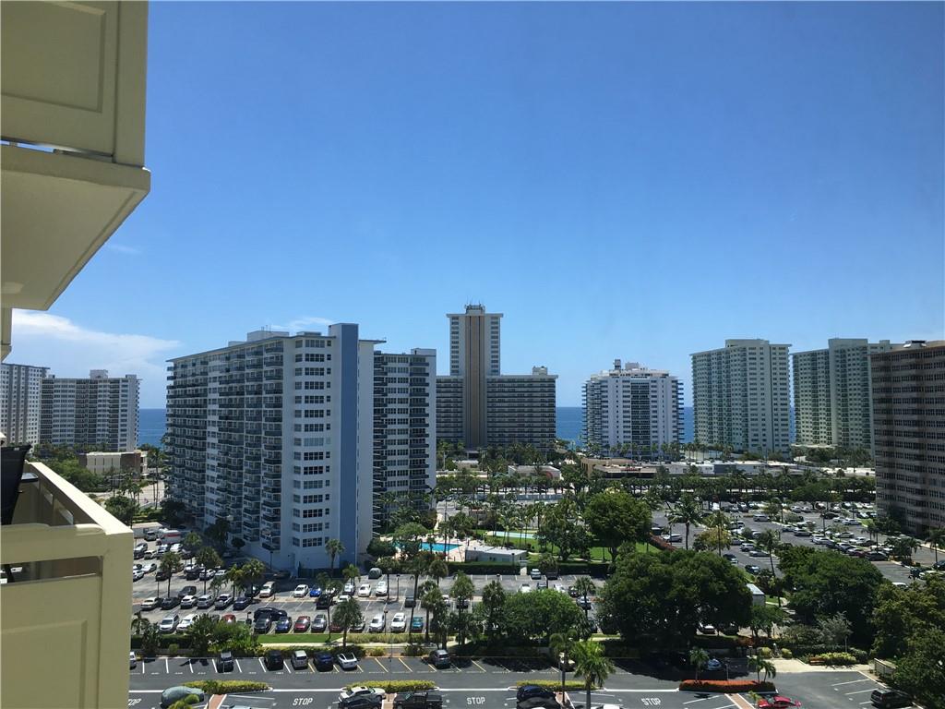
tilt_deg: +2.1
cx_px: 472
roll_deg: -0.4
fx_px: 792
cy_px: 354
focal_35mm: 29
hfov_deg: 61.7
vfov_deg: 48.2
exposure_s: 1/810
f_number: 2.2
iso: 25
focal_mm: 4.15
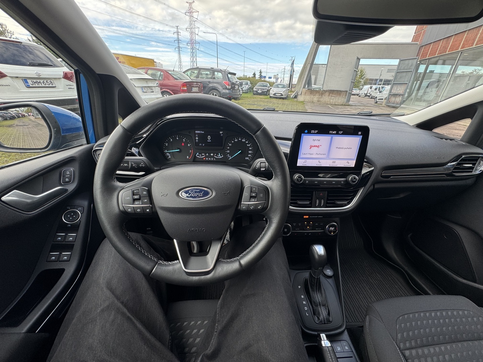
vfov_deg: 85.7
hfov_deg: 102.1
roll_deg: -1.1
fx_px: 195
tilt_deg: -25.4
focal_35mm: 14
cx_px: 242
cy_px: 181
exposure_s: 1/99
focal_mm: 2.22
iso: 50
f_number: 2.2
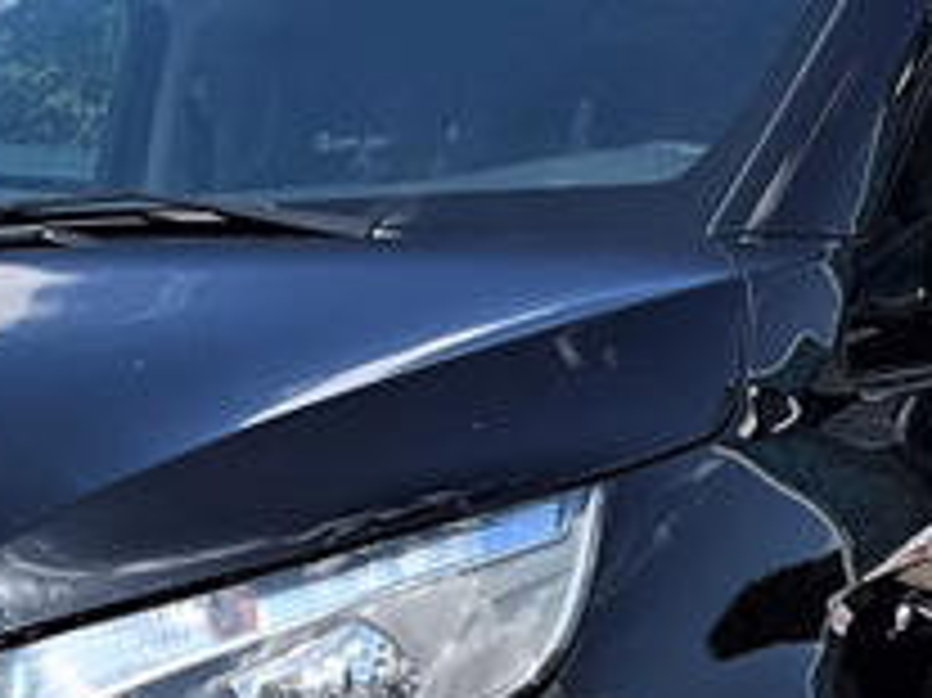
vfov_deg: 13.1
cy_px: 630
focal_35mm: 112
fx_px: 3014
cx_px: 149
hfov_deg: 17.4
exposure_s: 1/1675
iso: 25
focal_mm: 3
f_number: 1.8
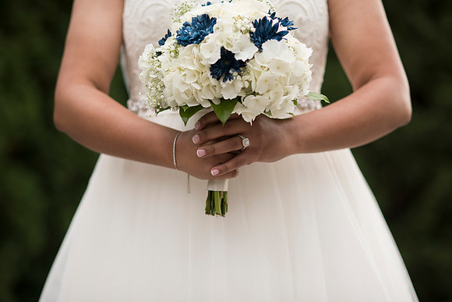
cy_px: 151
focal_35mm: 85
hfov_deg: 23.9
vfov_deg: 16.1
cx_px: 226
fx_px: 1067
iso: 125
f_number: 2.2
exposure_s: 1/200
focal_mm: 85
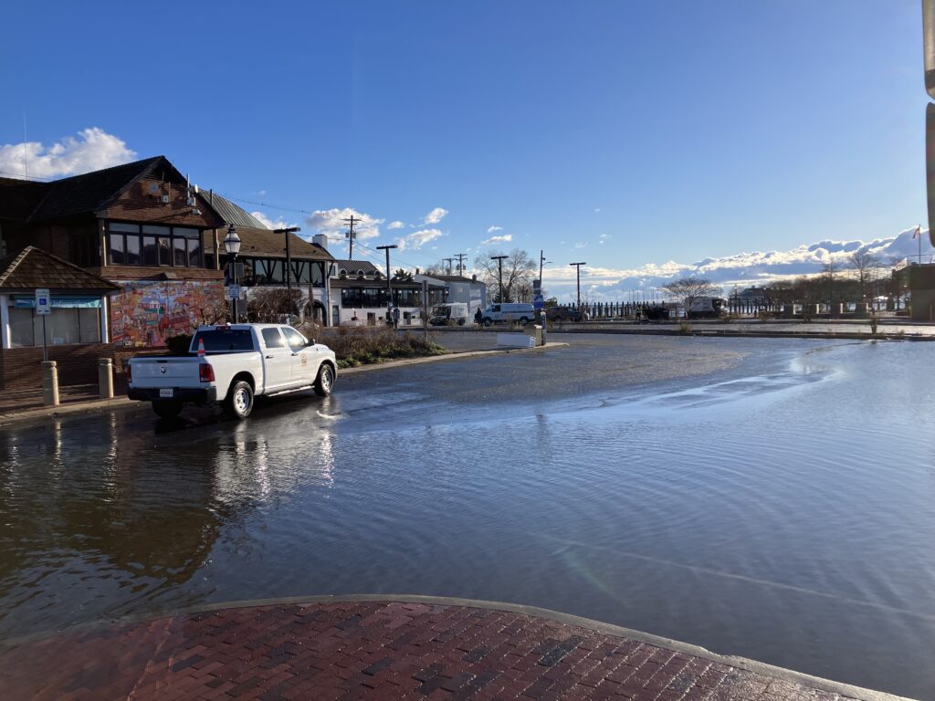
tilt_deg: -1.0
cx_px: 468
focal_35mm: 28
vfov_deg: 49.7
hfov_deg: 63.4
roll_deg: +1.1
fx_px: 756
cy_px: 350
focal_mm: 3.99
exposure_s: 1/2315
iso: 32
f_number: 1.8
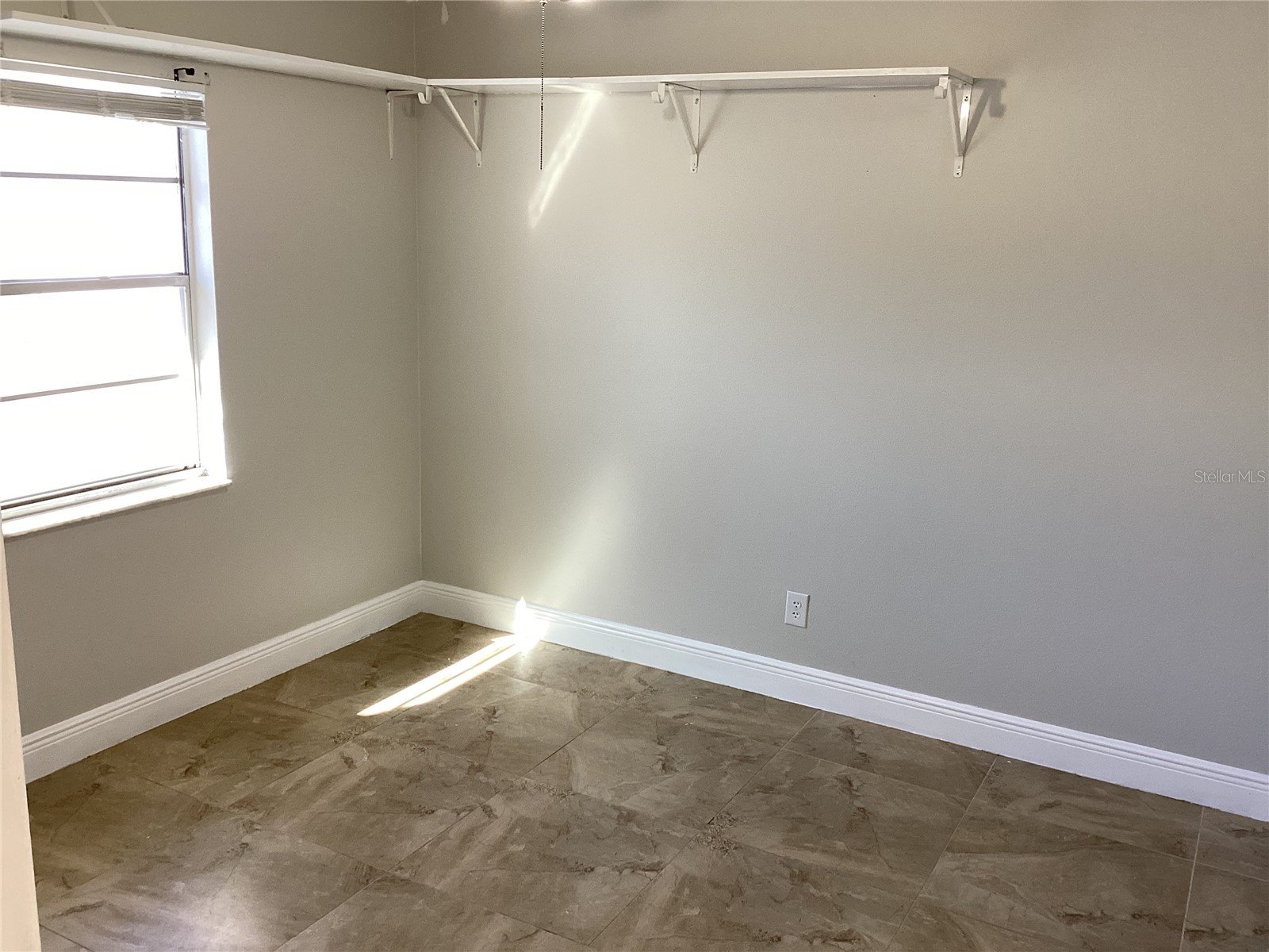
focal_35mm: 31
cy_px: 476
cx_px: 634
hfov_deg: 58.4
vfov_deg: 45.4
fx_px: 1136
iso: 80
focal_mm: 3.3
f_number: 2.4
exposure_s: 1/50
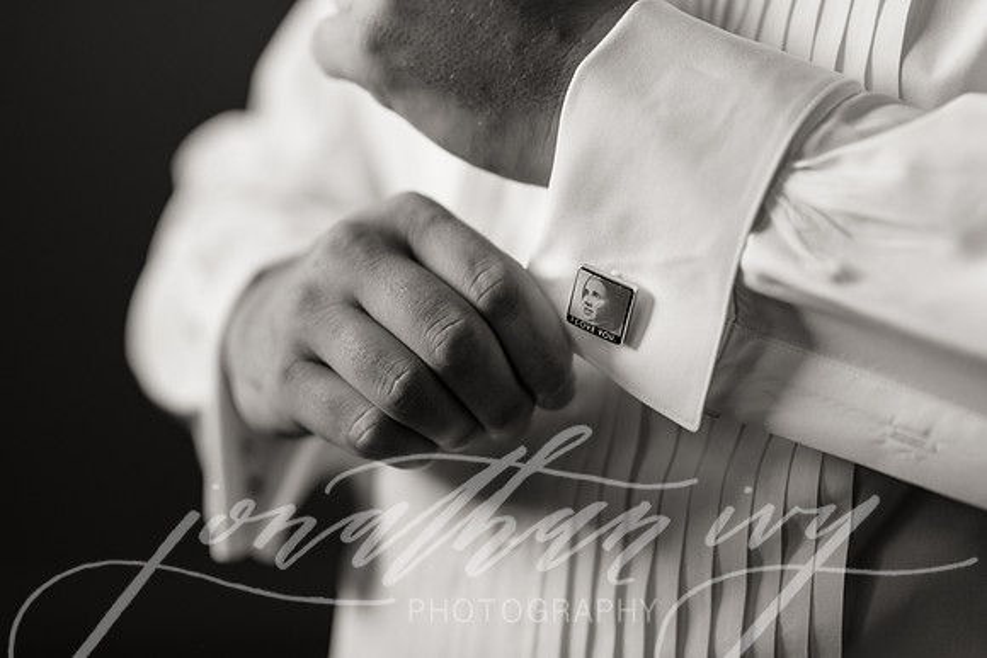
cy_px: 329
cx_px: 494
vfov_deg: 16.1
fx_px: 2331
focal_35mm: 85
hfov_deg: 23.9
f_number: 2.2
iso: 400
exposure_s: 1/125
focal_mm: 85
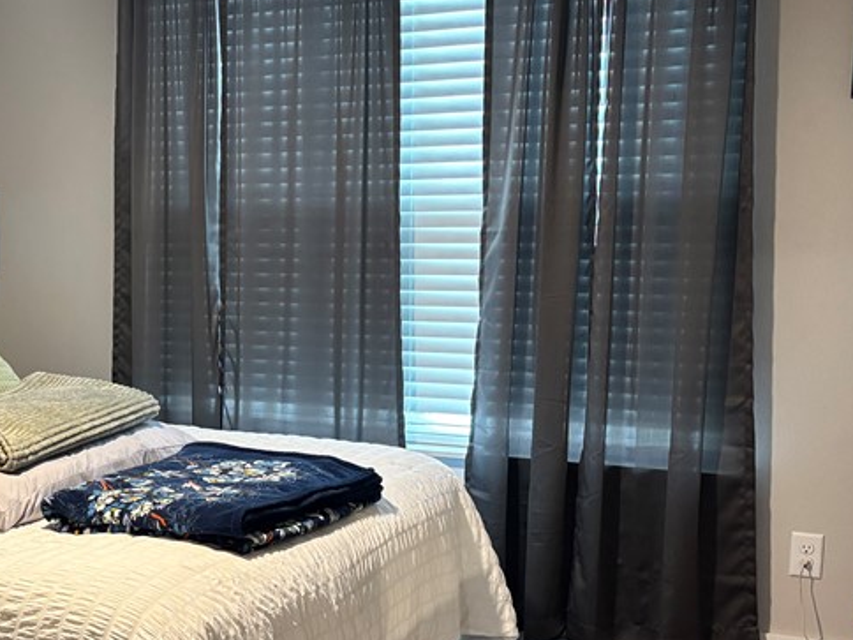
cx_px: 132
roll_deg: +1.3
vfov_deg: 26.4
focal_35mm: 55
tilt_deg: -10.7
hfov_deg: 33.6
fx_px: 1355
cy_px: 423
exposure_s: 1/60
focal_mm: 5.96
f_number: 1.6
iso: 250
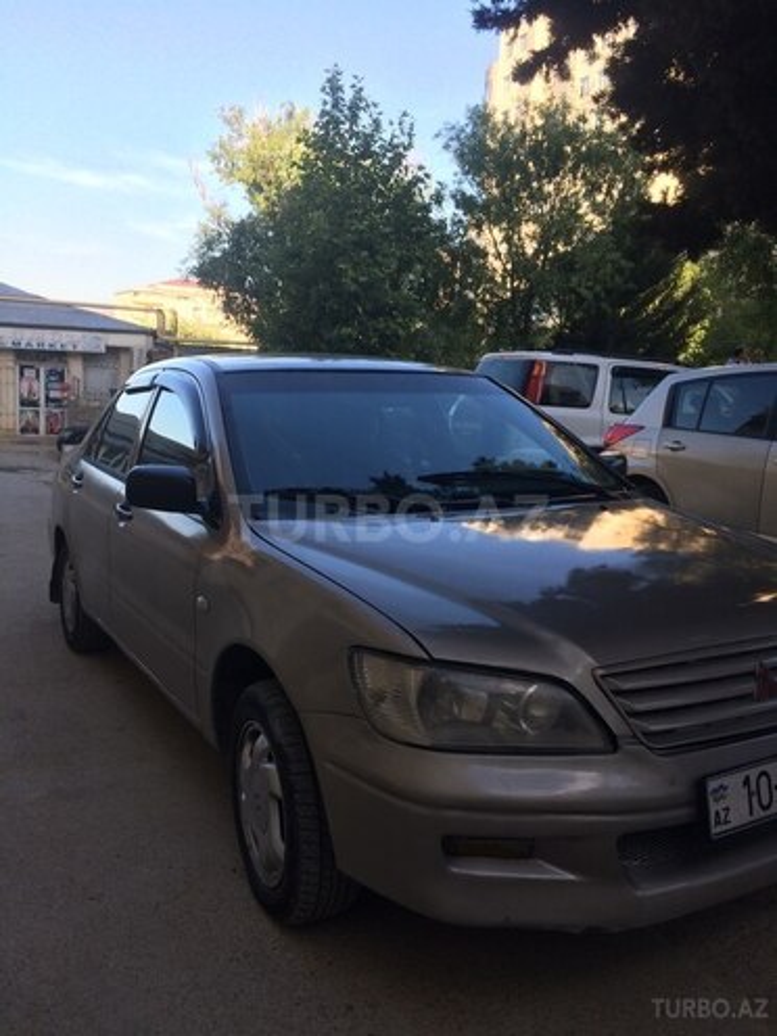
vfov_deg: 61.7
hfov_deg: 48.2
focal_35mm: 29
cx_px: 388
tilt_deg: -11.0
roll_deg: -3.3
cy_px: 518
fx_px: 868
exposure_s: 1/477
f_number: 2.2
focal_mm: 4.15
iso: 32
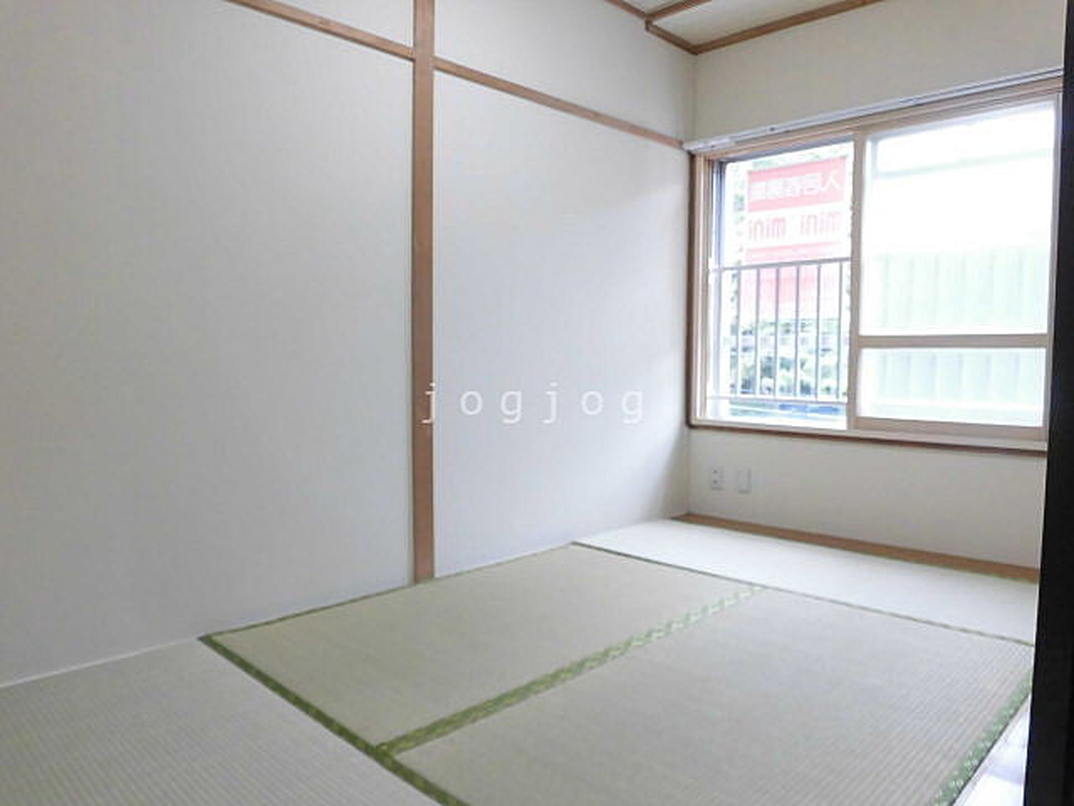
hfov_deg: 71.6
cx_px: 537
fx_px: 745
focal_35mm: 24
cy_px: 403
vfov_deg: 56.8
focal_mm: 4.3
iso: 250
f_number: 3.1
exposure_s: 1/50
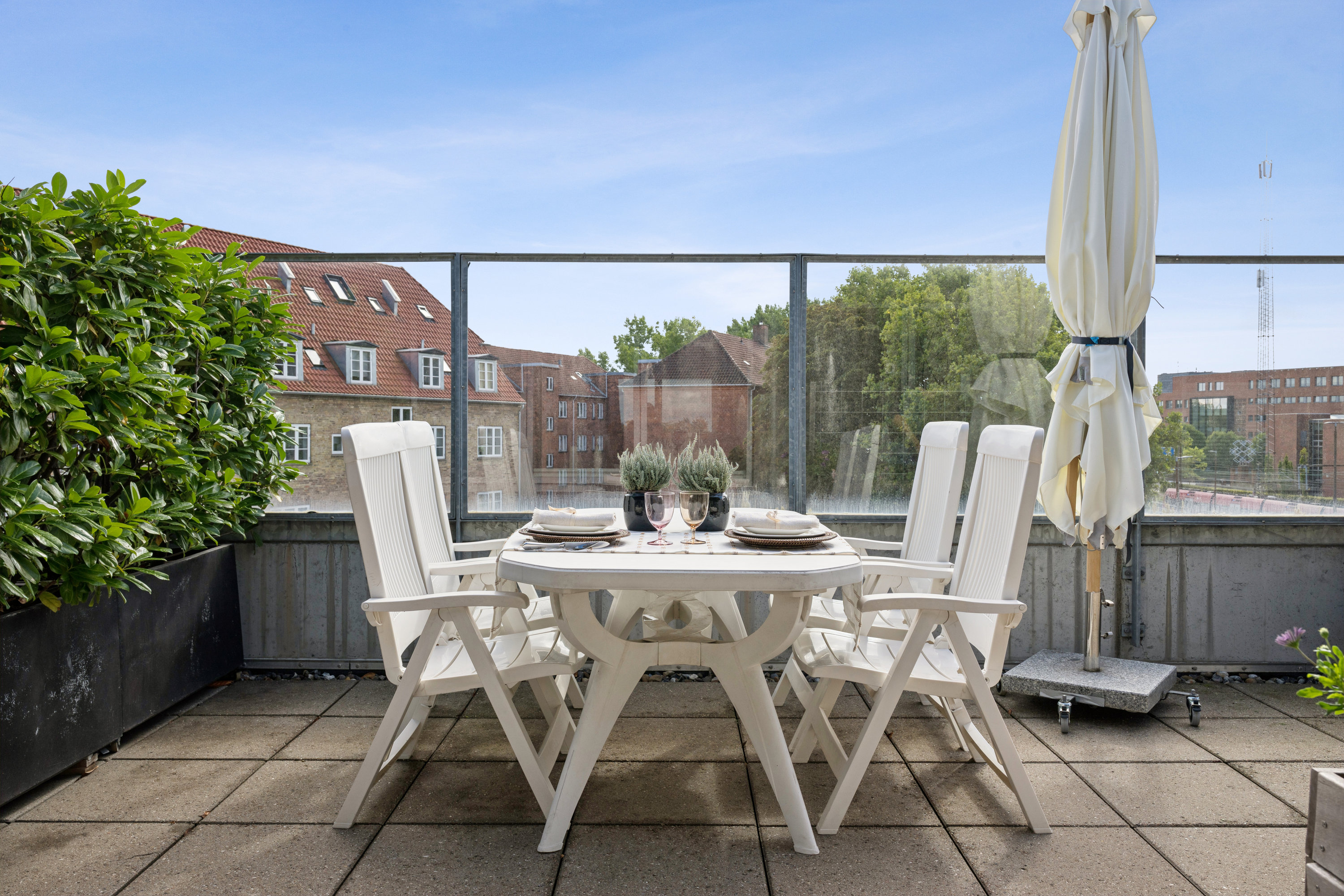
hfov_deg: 62.8
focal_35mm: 30
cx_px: 672
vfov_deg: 44.3
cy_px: 448
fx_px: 1101
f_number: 8
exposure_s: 1/250
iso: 160
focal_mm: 29.5
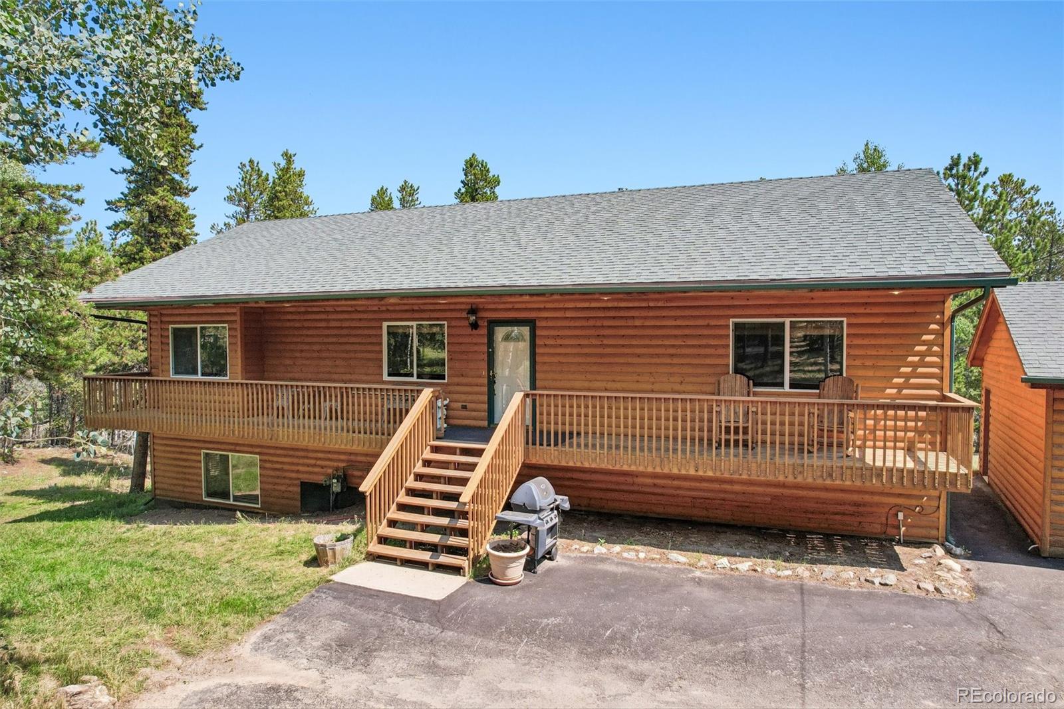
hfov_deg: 78.6
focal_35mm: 22
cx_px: 532
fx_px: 650
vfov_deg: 57.2
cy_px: 354
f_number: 2.8
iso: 100
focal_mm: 8.4
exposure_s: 1/250
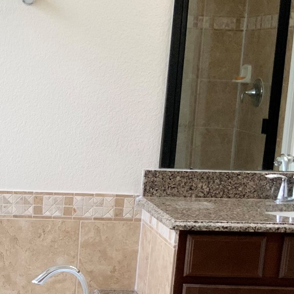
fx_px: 884
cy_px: 314
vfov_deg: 18.3
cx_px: -34
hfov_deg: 18.2
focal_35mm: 92
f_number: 1.8
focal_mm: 3
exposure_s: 1/60
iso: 50
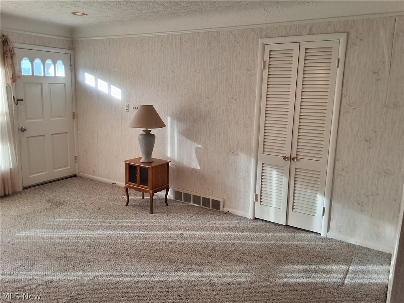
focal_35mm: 28
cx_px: 202
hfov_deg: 63.4
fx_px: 327
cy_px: 152
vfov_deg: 49.7
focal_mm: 2.91
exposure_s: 1/60
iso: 40
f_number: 1.9
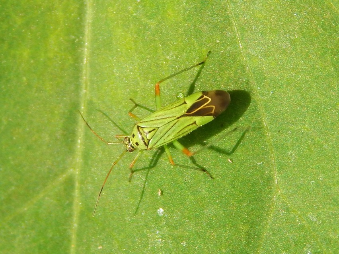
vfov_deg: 11.3
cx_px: 170
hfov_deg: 15.0
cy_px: 127
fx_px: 1284
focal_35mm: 131
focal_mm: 23.4
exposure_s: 1/100
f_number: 4.8
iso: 125
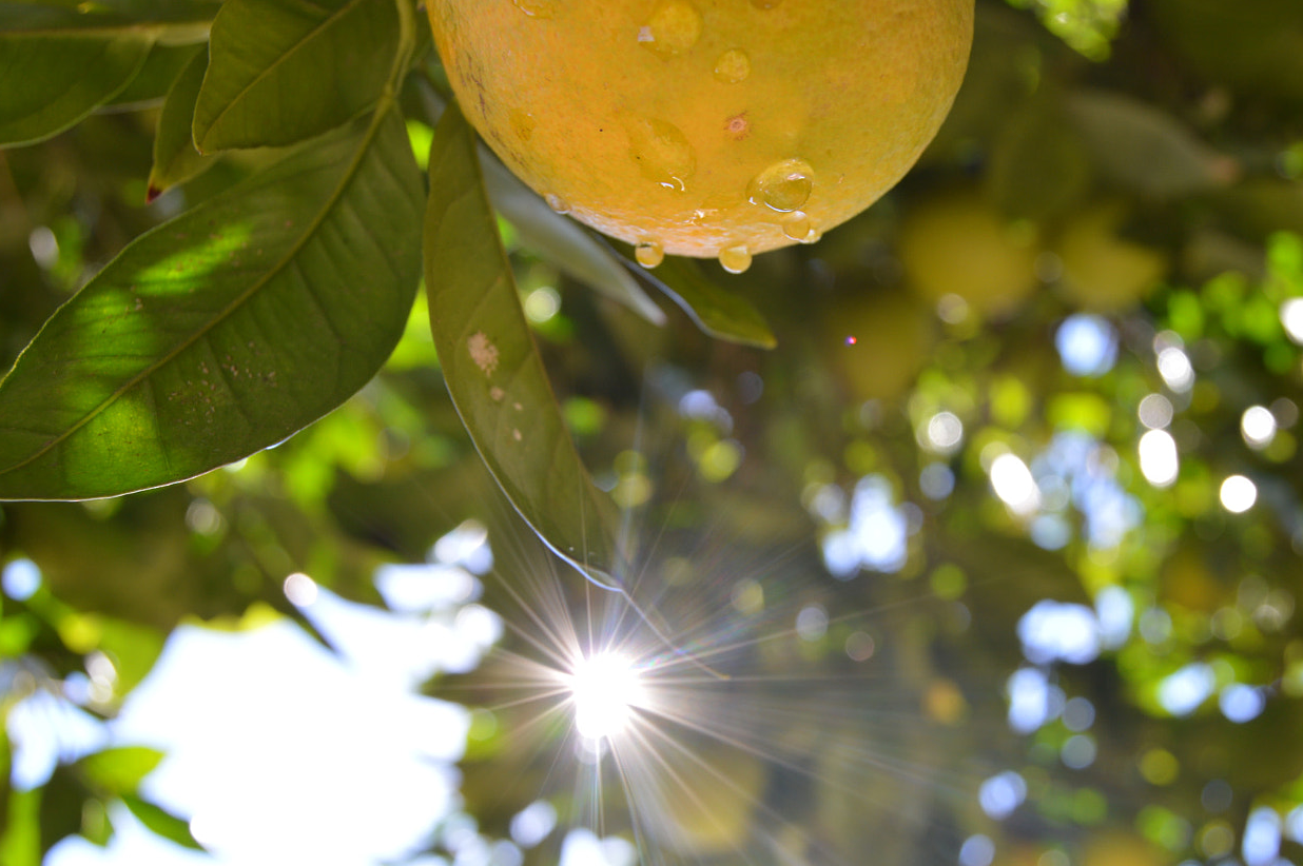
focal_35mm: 45
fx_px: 1615
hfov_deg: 43.8
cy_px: 491
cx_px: 746
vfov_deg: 30.0
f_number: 5.6
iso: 100
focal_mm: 23
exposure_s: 1/60
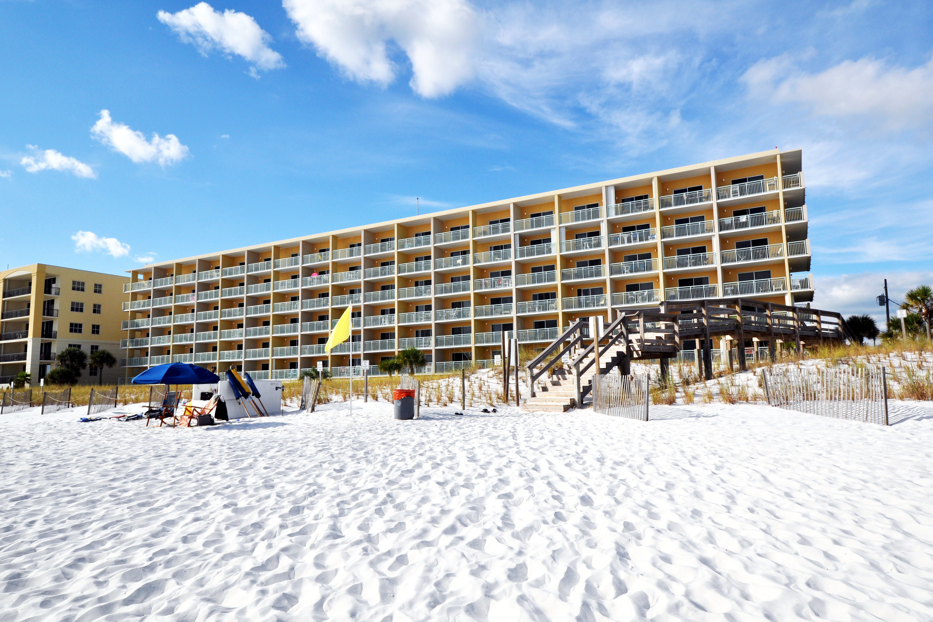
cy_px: 318
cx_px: 487
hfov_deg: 78.5
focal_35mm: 22
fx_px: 570
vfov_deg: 57.2
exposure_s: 1/400
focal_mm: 14
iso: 200
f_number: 10
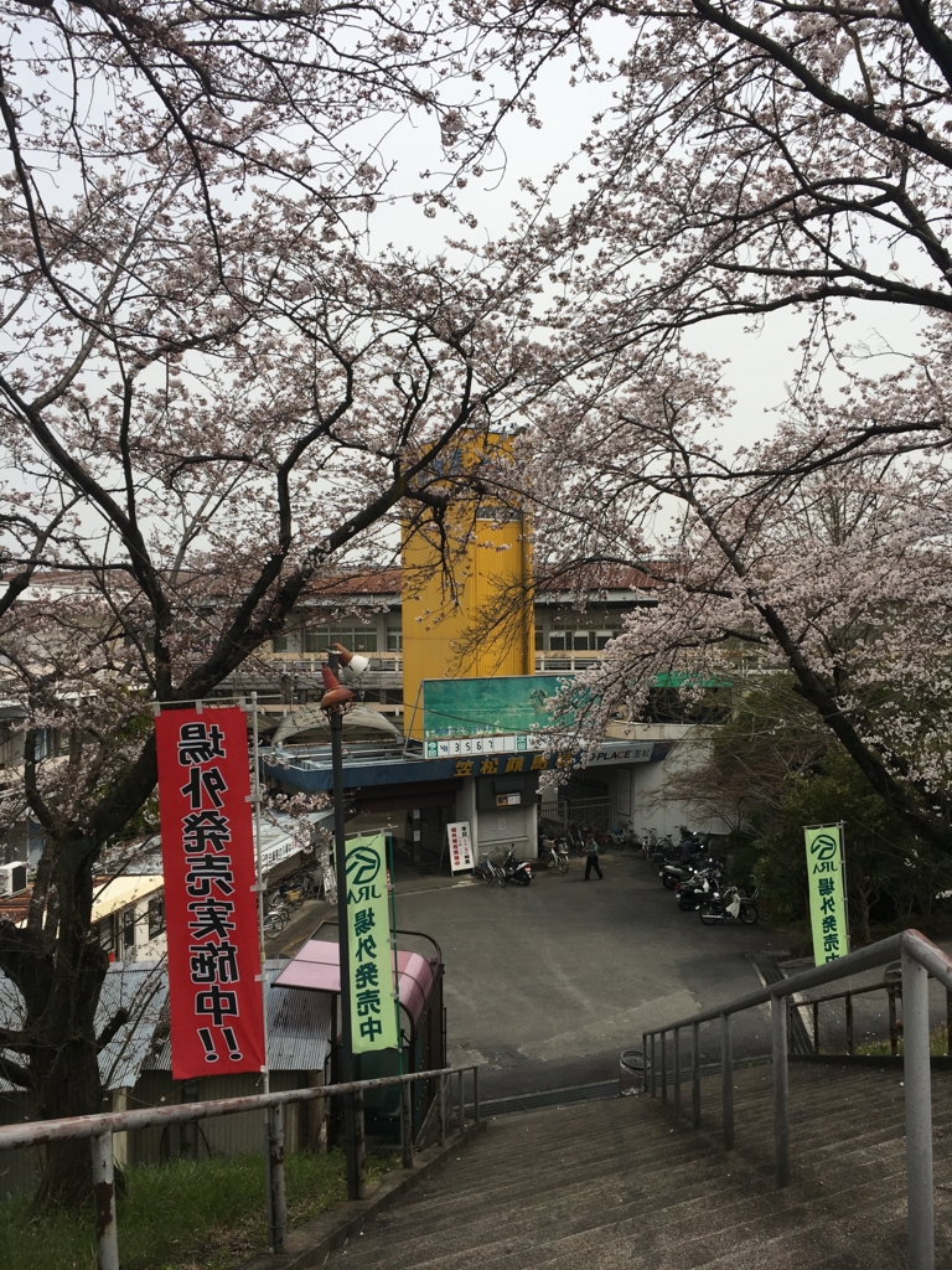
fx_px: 1063
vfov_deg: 61.7
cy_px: 635
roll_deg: +0.1
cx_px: 476
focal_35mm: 29
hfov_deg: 48.2
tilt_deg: +0.6
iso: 25
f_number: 2.2
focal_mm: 4.15
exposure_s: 1/2079
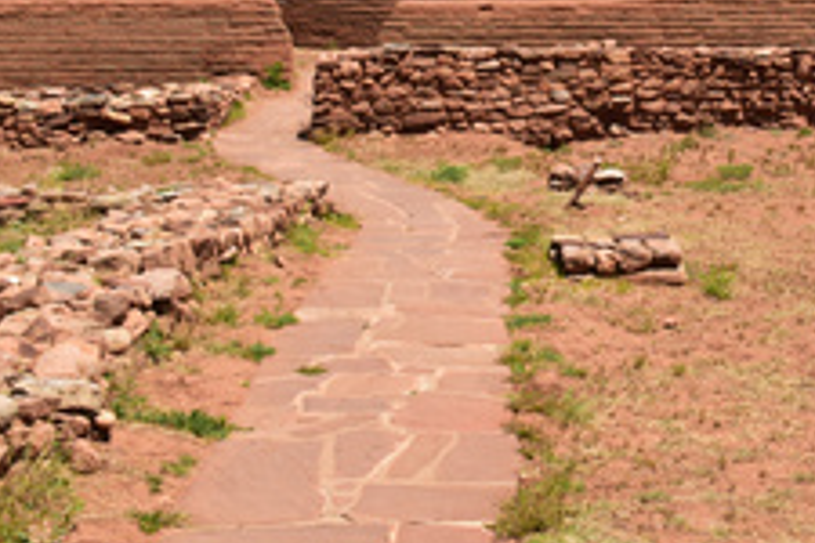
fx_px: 1856
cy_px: -27
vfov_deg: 16.2
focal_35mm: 82
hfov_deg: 24.0
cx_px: 743
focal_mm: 22
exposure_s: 1/100
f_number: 18
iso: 320
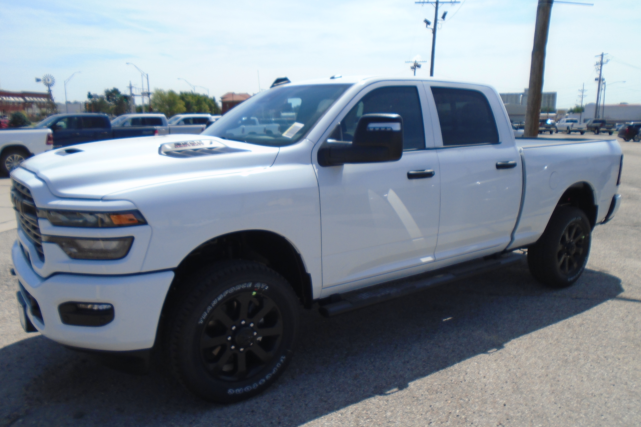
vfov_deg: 46.4
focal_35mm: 28
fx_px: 499
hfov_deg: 65.5
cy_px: 222
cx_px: 312
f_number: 8
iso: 100
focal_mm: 4.6
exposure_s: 1/250
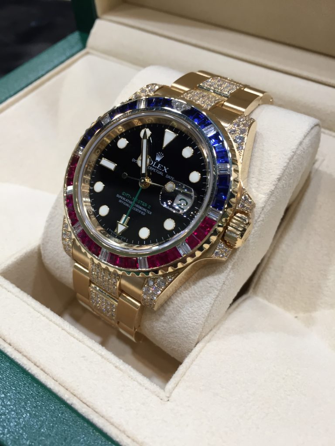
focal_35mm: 29
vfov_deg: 61.7
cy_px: 223
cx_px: 168
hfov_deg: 48.2
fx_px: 374
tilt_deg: -50.2
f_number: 2.2
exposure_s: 1/33
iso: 32
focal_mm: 4.15
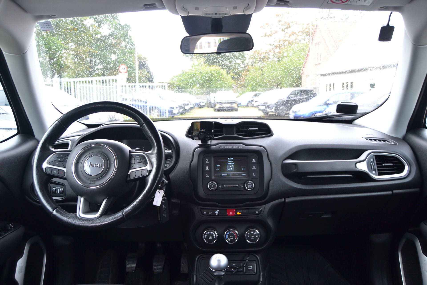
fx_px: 320
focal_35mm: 27
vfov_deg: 47.9
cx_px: 214
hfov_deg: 67.4
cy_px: 142
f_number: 5
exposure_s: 1/100
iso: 400
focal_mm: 18
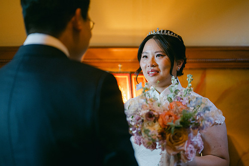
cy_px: 83
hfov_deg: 38.9
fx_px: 353
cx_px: 124
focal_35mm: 51
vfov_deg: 26.5
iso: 900
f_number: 1.8
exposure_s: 1/125
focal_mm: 50
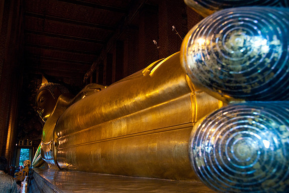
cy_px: 96
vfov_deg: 40.1
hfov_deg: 57.2
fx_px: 265
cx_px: 144
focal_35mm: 33
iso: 1000
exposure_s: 1/60
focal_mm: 22
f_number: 4.5
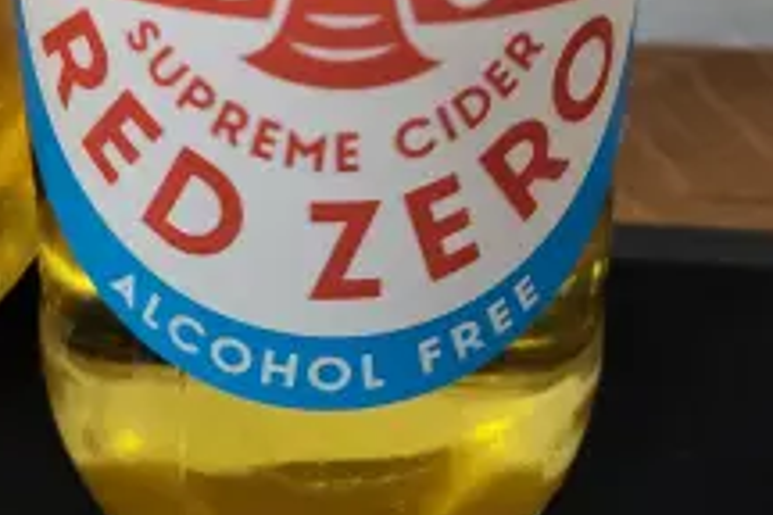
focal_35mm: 50
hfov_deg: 39.2
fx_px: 1074
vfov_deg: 25.3
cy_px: -29
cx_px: 268
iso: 640
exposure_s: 1/50
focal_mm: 5.4
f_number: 1.8
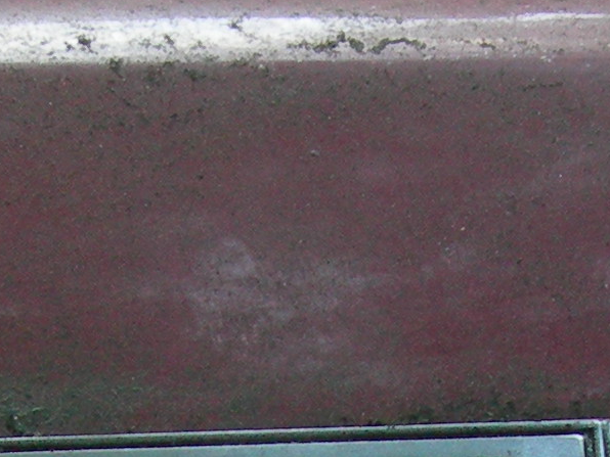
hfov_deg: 10.1
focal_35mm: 196
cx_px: 369
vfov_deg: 7.3
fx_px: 3454
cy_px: 902
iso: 200
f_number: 2.8
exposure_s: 1/60
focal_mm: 7.8
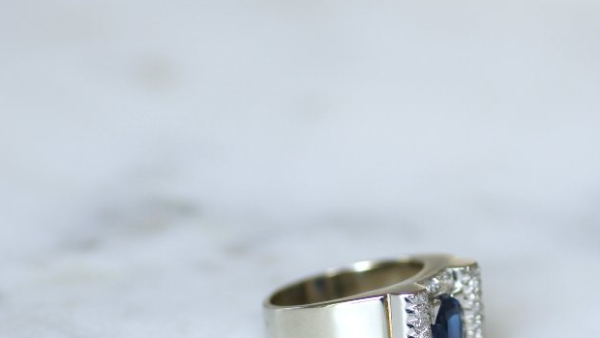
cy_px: 314
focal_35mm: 213
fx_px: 3389
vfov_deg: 5.7
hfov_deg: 10.1
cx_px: 415
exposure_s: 1/125
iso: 200
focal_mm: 70
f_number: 2.8
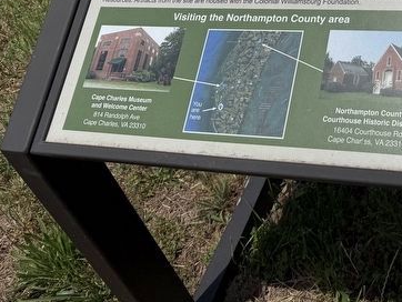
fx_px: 616
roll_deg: +9.4
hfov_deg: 33.1
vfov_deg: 25.7
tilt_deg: -33.2
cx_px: 404
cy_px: -21
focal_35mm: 53
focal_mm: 6.76
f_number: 1.78
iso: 64
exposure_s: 1/14286
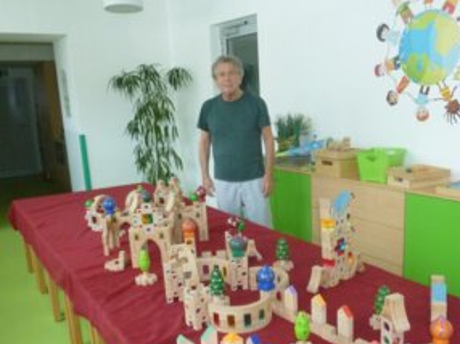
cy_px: 214
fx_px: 465
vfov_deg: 40.4
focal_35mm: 35
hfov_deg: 52.4
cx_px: 270
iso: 320
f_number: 3.1
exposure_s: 1/60
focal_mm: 4.5
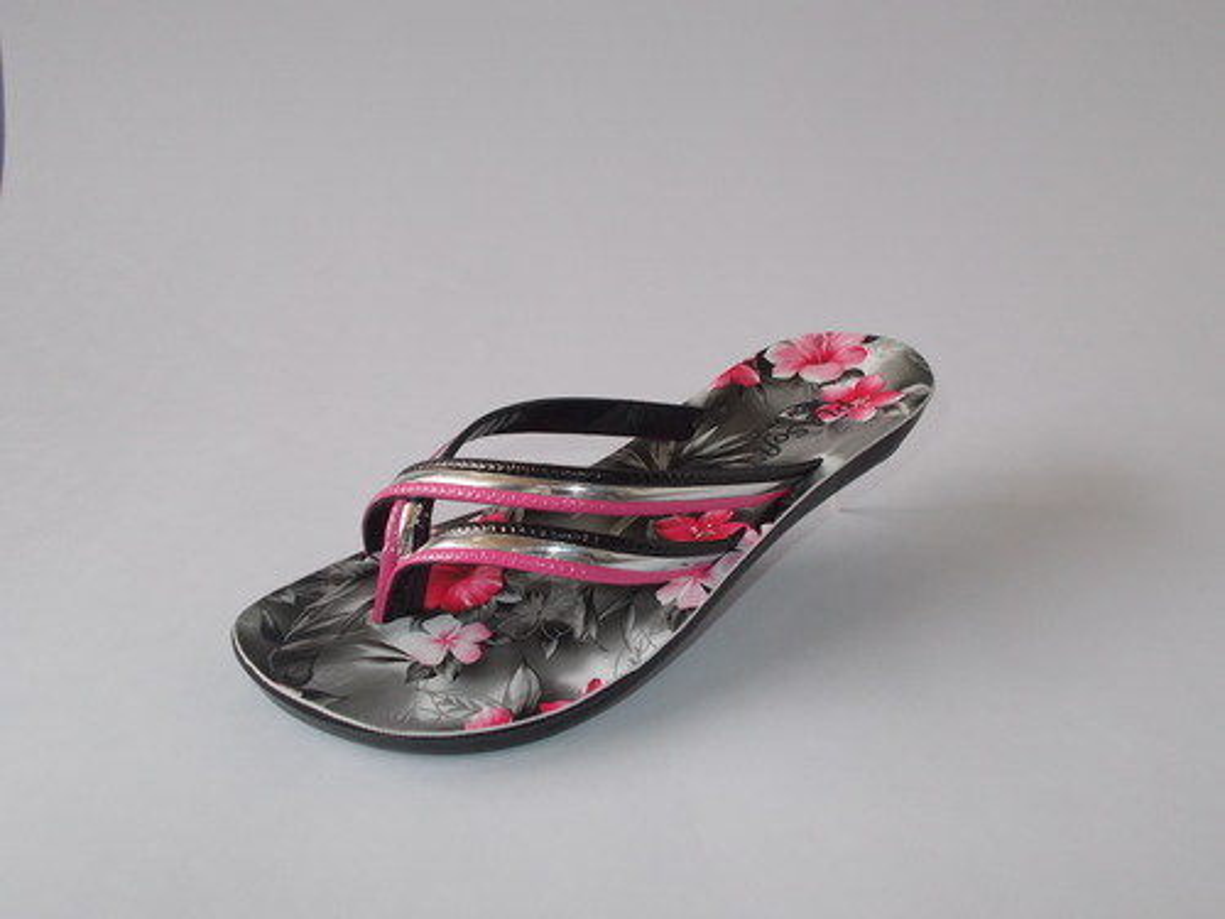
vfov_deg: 46.8
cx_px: 612
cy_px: 460
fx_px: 1062
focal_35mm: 30
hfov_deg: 60.0
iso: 200
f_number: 3.4
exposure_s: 1/25
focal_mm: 5.3
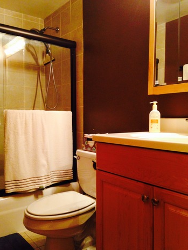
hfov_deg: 41.8
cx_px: 92
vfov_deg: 54.0
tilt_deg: +0.1
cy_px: 128
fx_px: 246
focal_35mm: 34
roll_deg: +0.4
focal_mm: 4.12
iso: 250
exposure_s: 1/20
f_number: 2.4
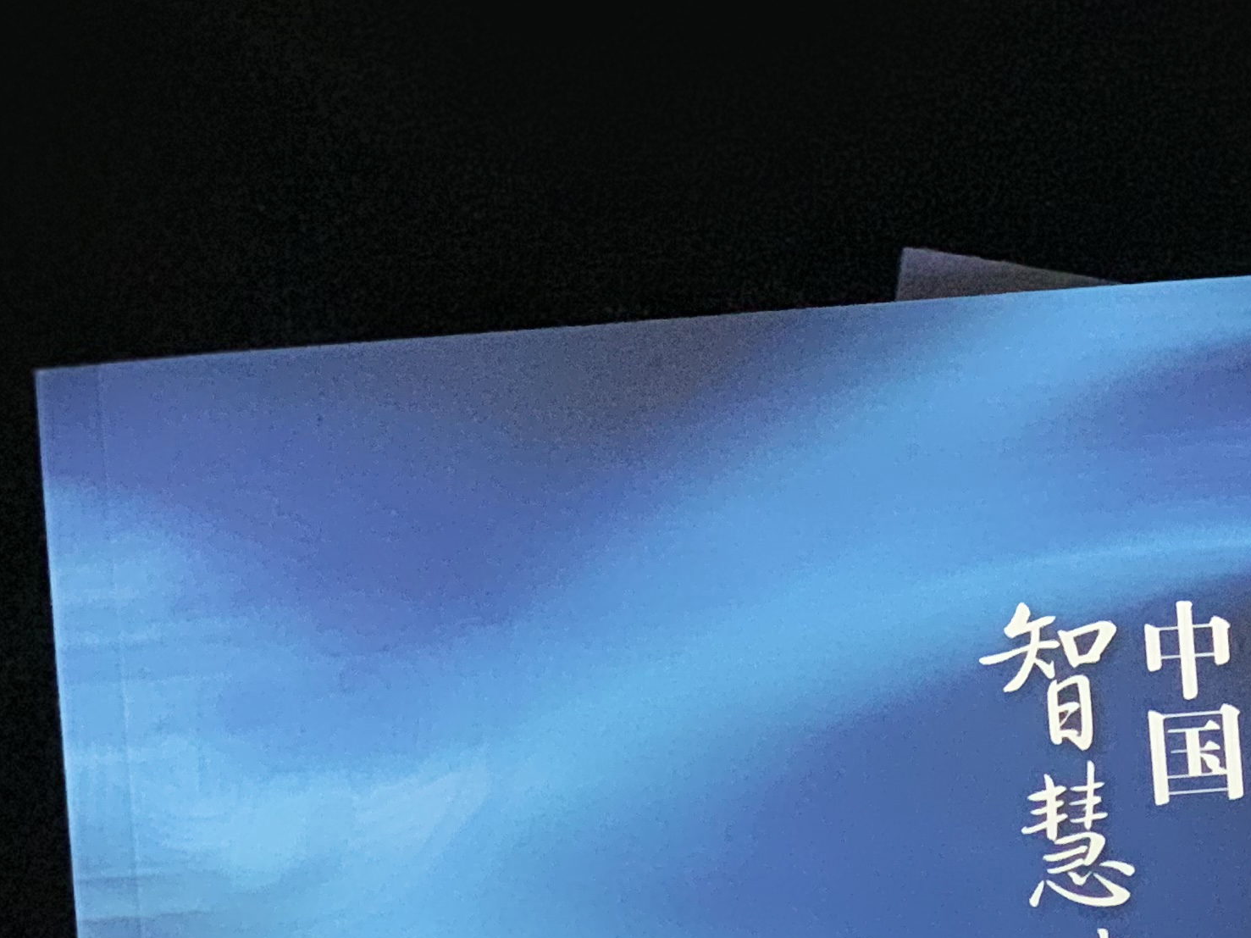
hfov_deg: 13.6
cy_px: 1267
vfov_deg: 10.2
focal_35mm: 142
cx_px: 1354
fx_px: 5131
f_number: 2.4
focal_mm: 6
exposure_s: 1/33
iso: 400
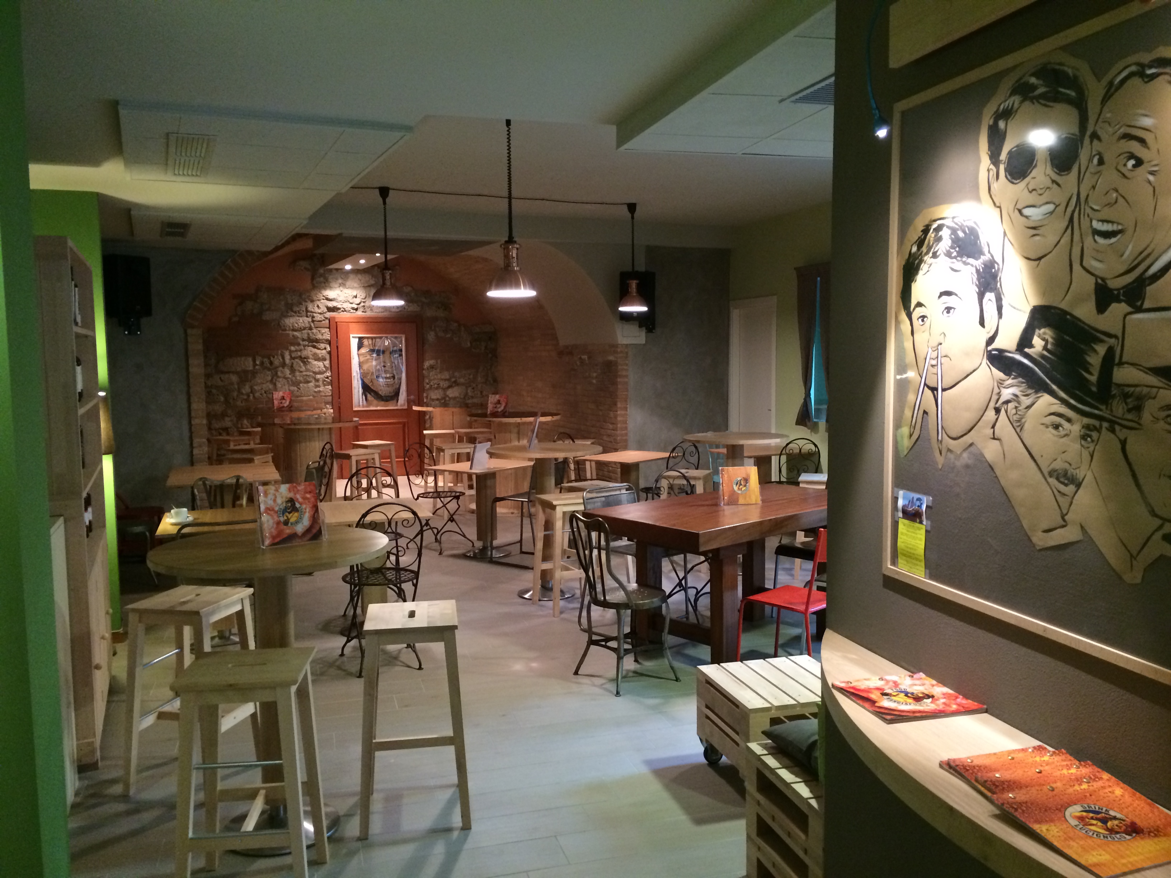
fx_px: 1015
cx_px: 586
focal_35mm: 30
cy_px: 439
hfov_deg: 60.0
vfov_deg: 46.8
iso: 320
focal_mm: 4.12
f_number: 2.2
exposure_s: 1/15
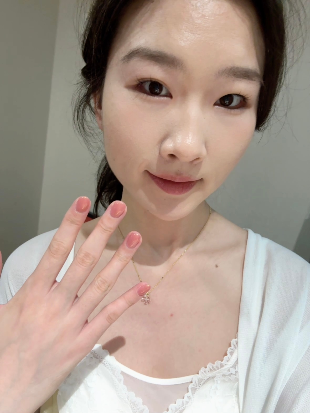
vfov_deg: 73.9
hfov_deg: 58.9
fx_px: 274
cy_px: 206
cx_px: 155
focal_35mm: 23
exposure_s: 1/50
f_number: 1.9
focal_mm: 2.69
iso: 200
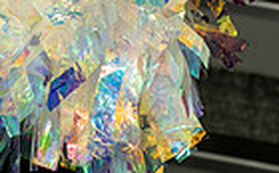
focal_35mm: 174
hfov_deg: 12.0
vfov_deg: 7.1
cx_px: 80
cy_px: -245
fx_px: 1321
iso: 400
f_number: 5.6
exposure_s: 1/250
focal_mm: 53
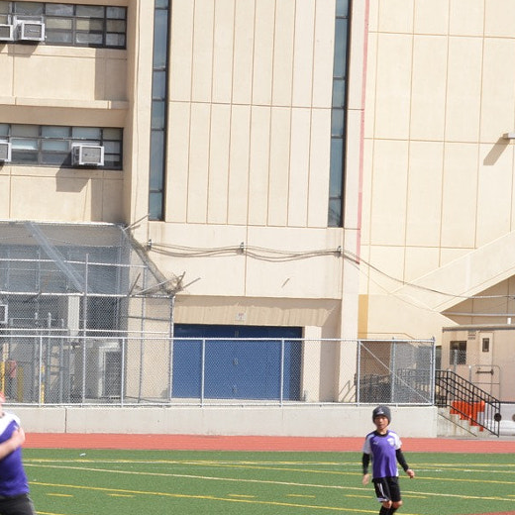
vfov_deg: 9.5
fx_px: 3080
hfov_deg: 9.4
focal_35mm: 183
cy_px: 489
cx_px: -103
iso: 250
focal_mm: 70
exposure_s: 1/60
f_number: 22
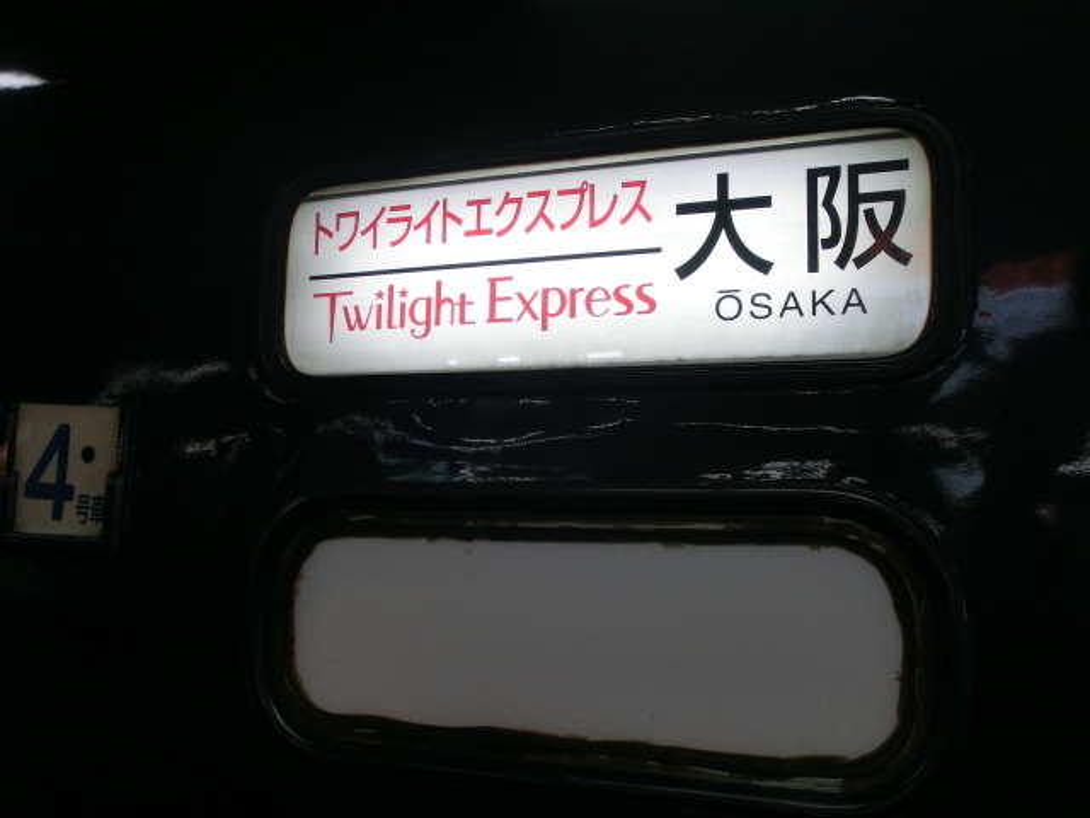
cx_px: 545
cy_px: 409
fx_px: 1165
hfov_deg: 50.1
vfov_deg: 38.7
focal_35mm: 37
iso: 160
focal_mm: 6.61
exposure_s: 1/60
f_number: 3.9
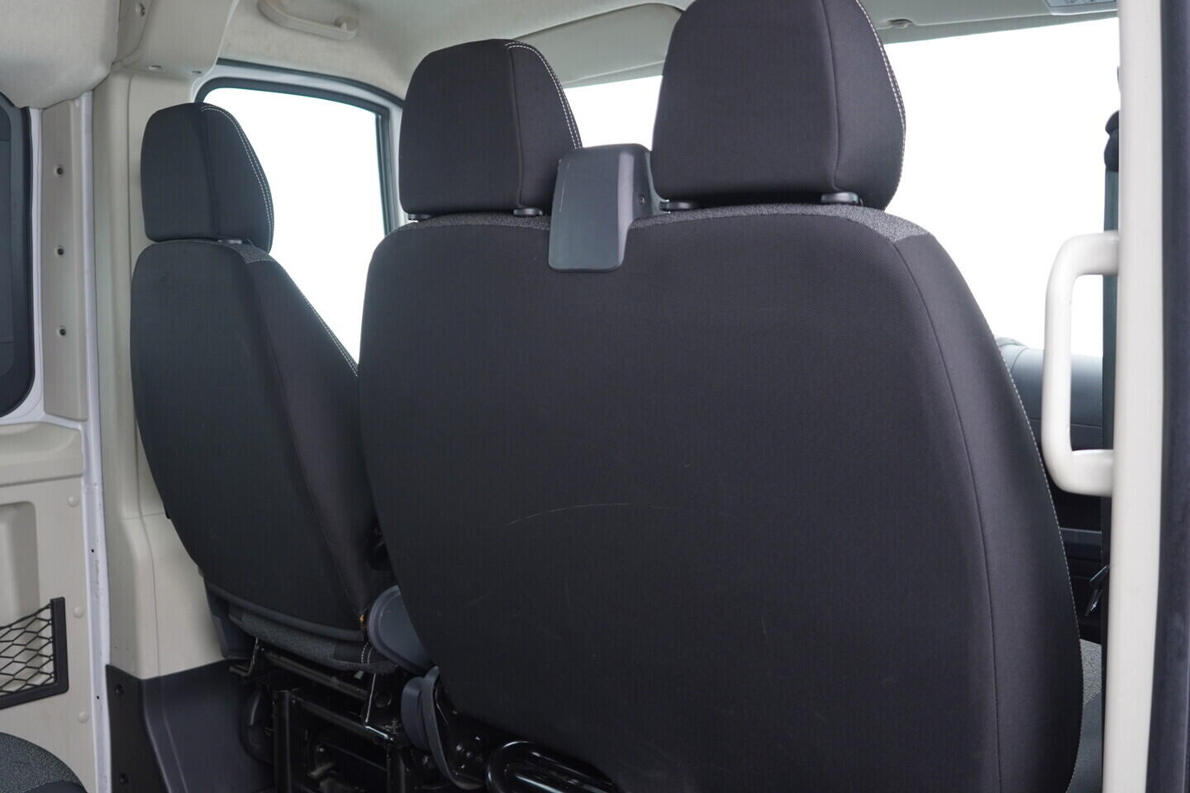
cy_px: 396
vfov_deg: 36.9
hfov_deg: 53.1
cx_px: 595
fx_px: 1190
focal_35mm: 36
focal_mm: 24
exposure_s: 1/40
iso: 250
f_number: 2.8
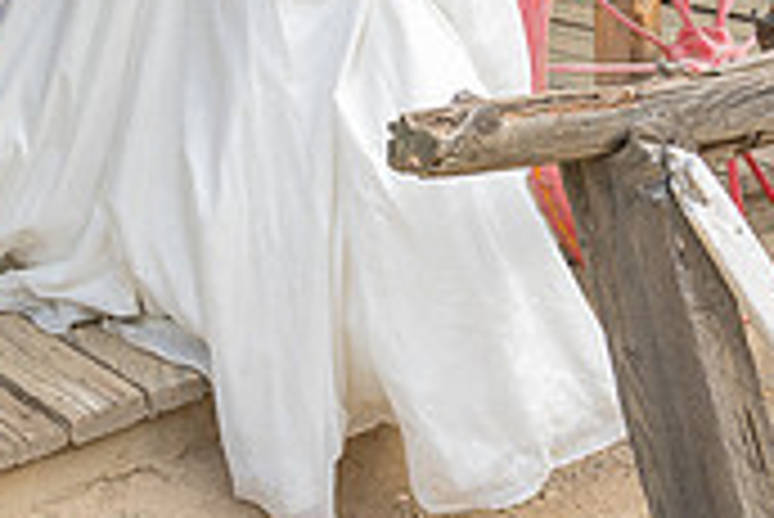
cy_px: -273
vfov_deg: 15.5
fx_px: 1743
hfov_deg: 23.8
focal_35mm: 81
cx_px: -22
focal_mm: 24
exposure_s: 1/160
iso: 320
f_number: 3.5
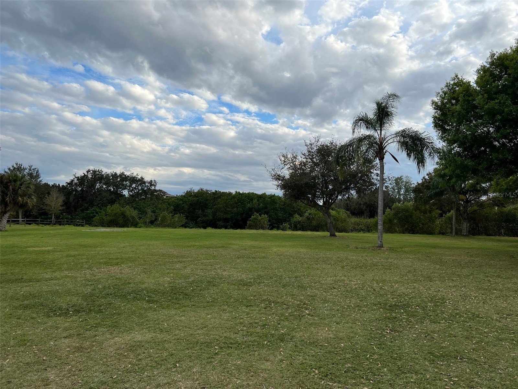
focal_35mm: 26
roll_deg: -1.4
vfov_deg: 53.1
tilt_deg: +3.4
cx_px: 259
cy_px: 194
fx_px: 389
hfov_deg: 67.3
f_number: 1.5
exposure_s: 1/2404
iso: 50
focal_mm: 5.7
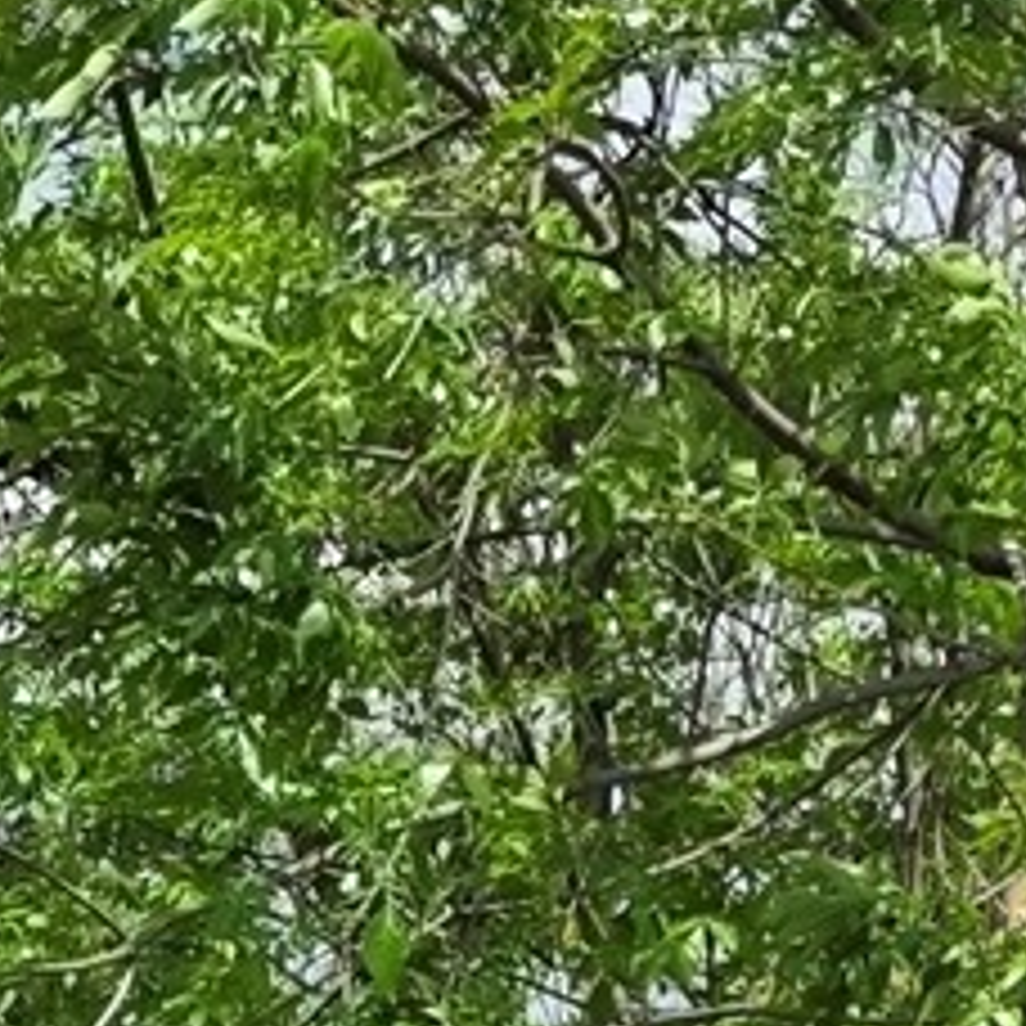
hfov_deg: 9.4
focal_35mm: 171
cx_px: -1152
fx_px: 5734
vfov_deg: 9.0
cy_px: 2673
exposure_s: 1/4057
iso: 80
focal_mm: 6.3
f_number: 1.7
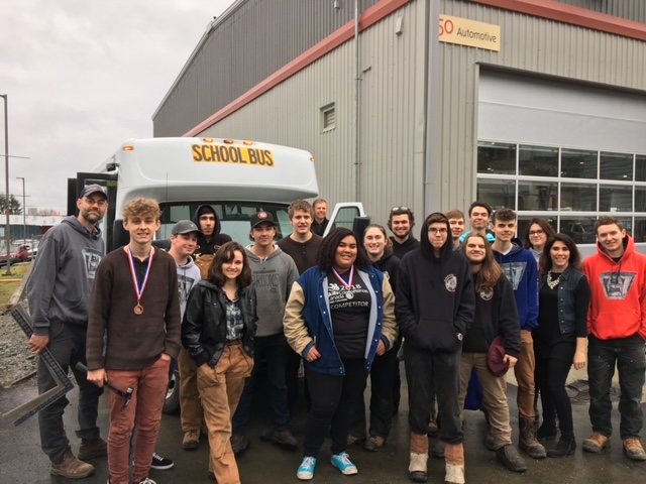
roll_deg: -0.4
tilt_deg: -3.1
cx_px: 323
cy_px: 242
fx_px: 541
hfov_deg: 61.7
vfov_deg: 48.2
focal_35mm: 29
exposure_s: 1/120
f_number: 2.2
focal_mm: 4.15
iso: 25
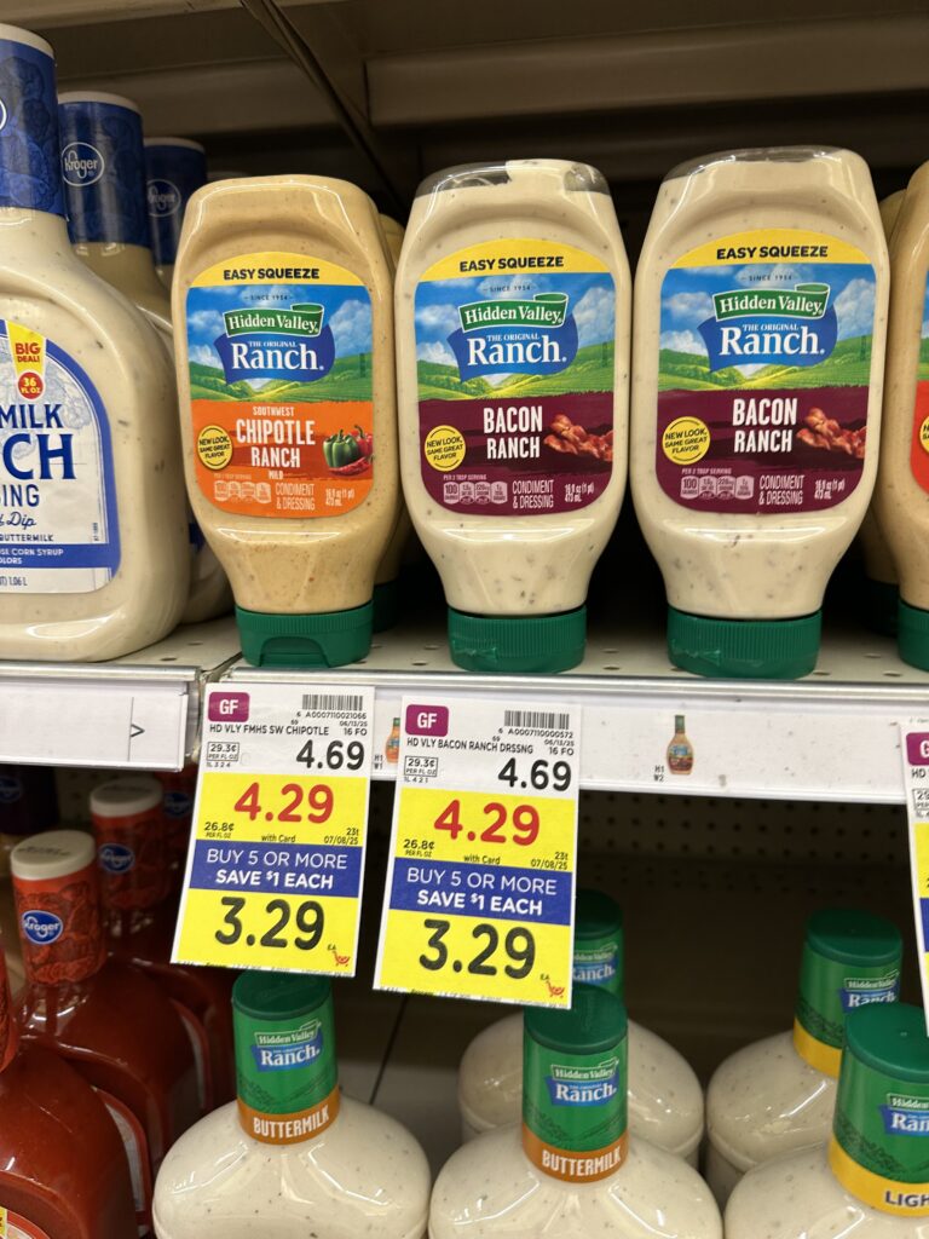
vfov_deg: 71.6
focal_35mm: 24
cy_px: 620
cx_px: 464
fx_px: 859
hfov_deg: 56.8
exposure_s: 1/62
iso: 125
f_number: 1.78
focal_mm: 6.86
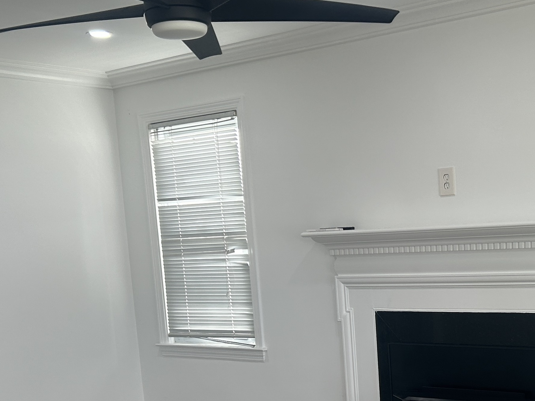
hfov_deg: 32.1
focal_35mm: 59
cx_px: 405
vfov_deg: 24.1
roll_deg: +3.1
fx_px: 912
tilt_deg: -8.0
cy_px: 363
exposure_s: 1/120
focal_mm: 5.7
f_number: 1.5
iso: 50
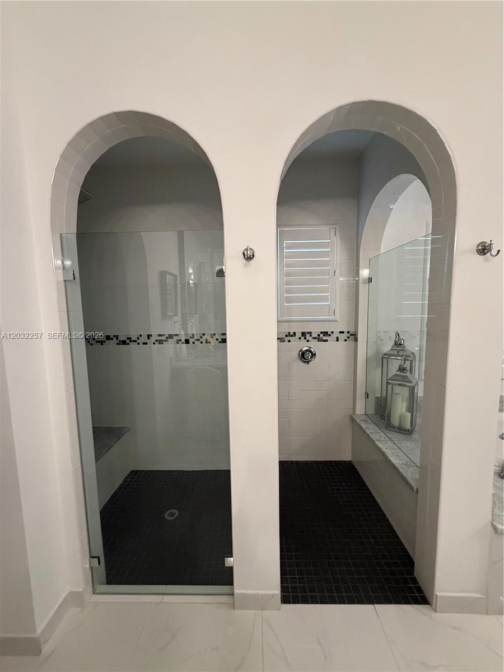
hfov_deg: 85.7
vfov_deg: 102.1
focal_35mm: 14
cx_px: 252
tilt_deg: -6.6
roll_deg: +2.1
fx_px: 272
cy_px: 336
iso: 500
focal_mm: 2.22
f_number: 2.2
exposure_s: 1/60
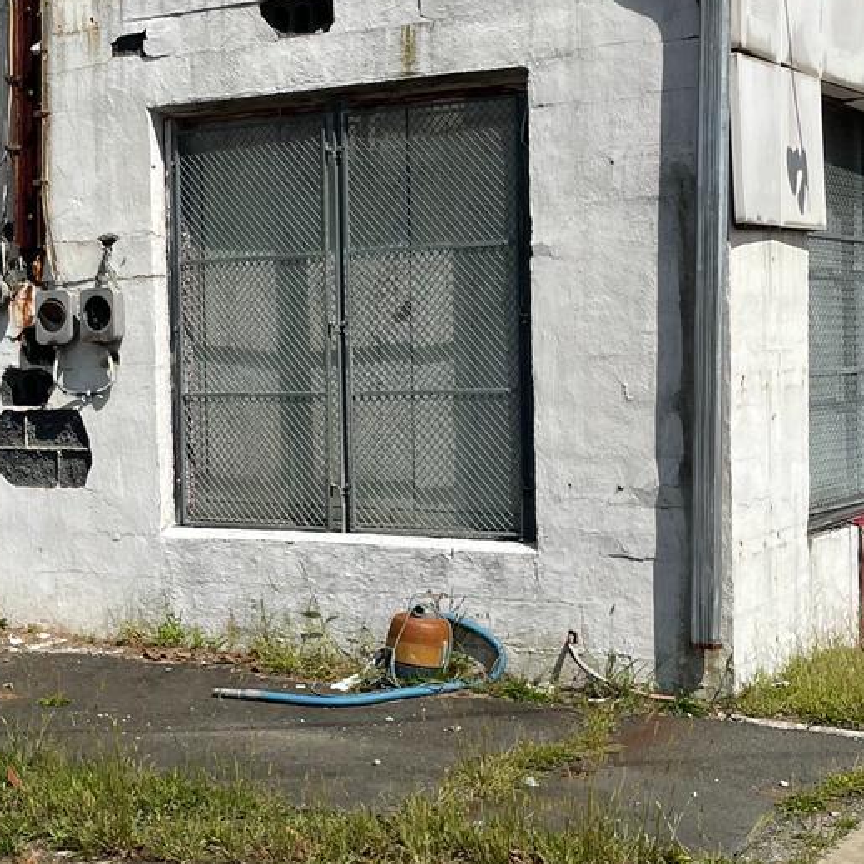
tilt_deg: +1.2
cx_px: 161
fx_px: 1920
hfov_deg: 24.9
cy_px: 406
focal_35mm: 68
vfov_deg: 25.4
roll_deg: +1.4
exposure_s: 1/6135
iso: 32
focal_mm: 4.2
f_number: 1.6
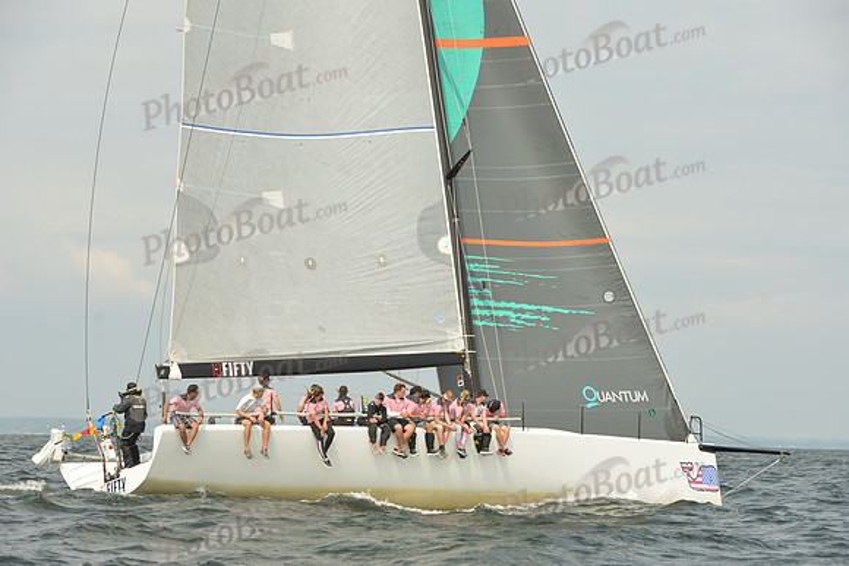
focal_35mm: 105
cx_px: 424
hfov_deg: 19.5
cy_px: 283
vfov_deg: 13.0
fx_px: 2477
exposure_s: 1/1250
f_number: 7.1
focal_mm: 105
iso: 320
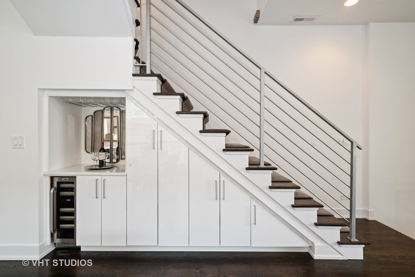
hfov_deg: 93.3
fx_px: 196
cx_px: 208
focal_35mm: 17
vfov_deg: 70.5
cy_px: 138
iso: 200
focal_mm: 17
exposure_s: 1/4
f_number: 8
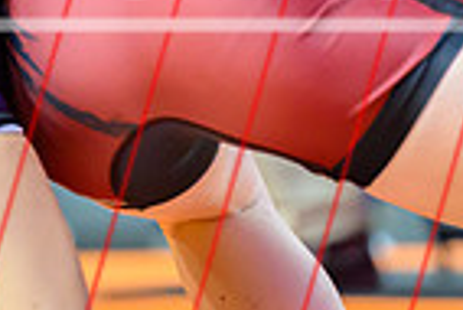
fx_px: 10647
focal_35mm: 827
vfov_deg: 1.7
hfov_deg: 2.5
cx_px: 331
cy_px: -89
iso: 4000
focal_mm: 180
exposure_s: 1/640
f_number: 2.8
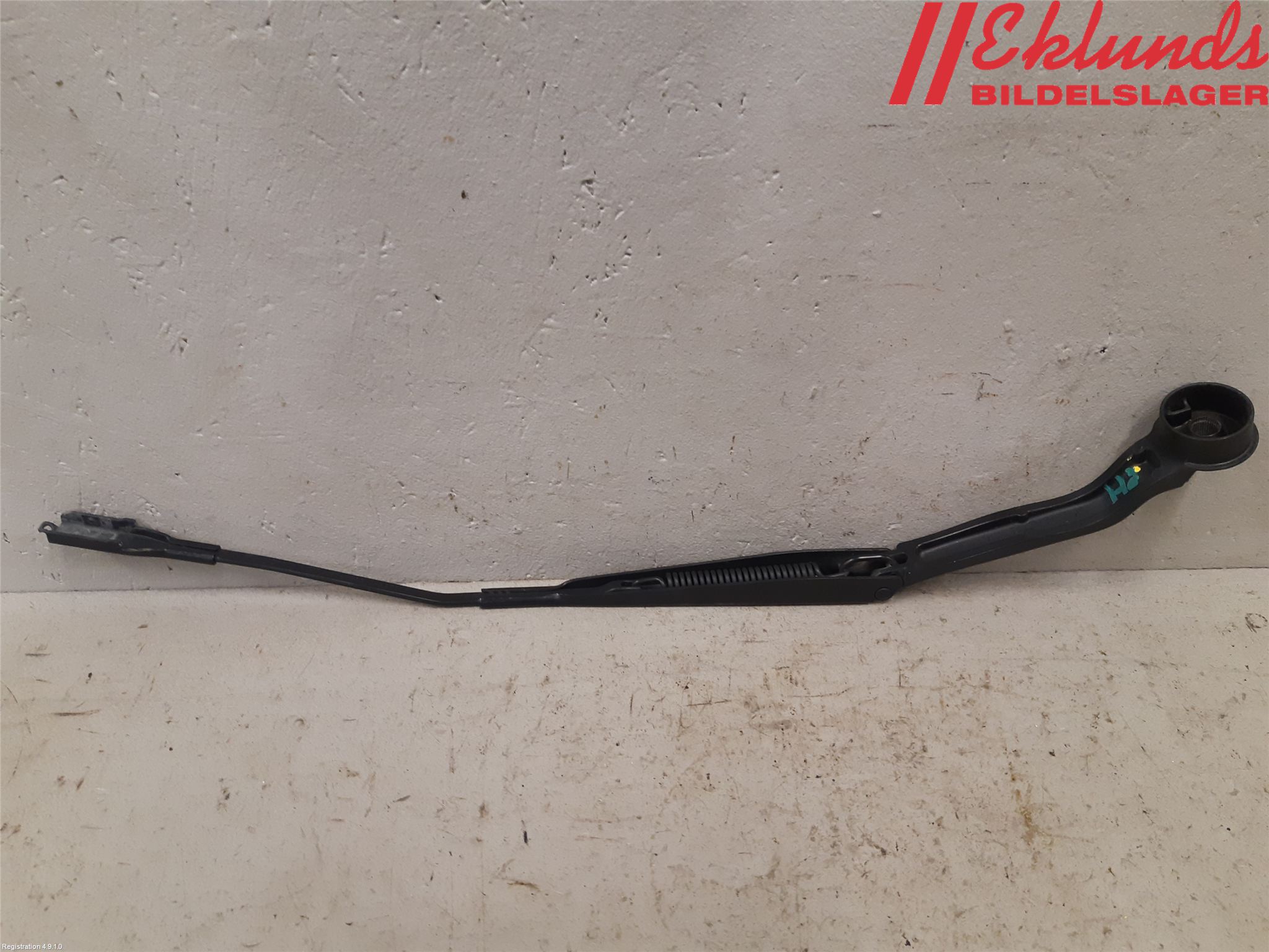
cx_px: 634
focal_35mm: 26
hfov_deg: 67.3
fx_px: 953
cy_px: 476
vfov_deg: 53.1
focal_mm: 3.93
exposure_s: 1/50
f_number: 1.7
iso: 160
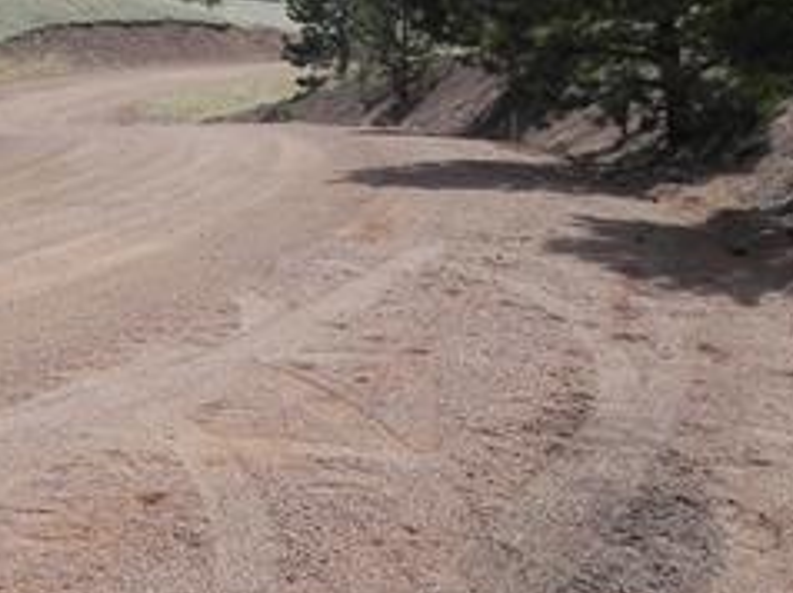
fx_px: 1785
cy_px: -8
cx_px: 120
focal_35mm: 78
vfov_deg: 18.4
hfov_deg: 24.5
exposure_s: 1/470
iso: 160
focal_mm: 5.2
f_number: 8
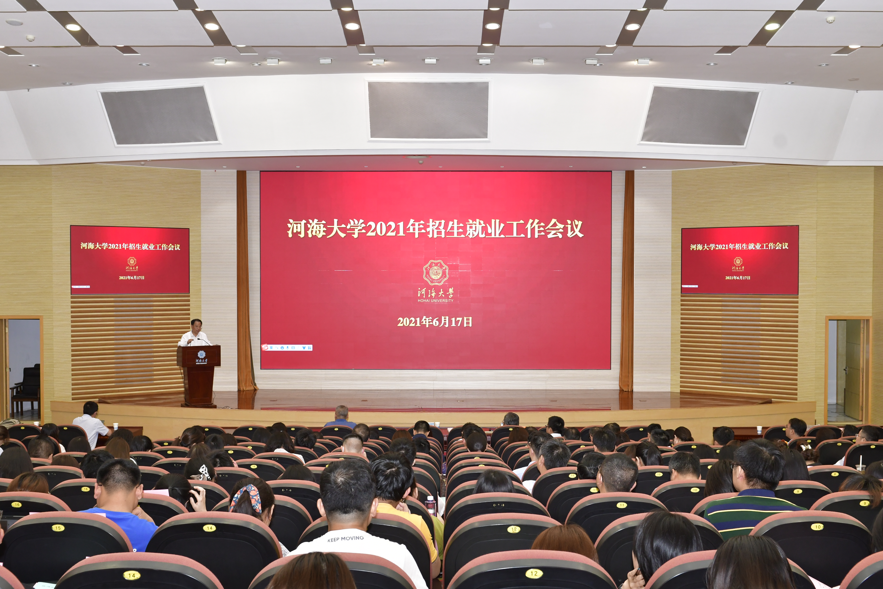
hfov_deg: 49.6
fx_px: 957
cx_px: 442
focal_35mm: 39
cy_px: 294
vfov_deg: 34.2
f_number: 7.1
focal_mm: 26
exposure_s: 1/60
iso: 800
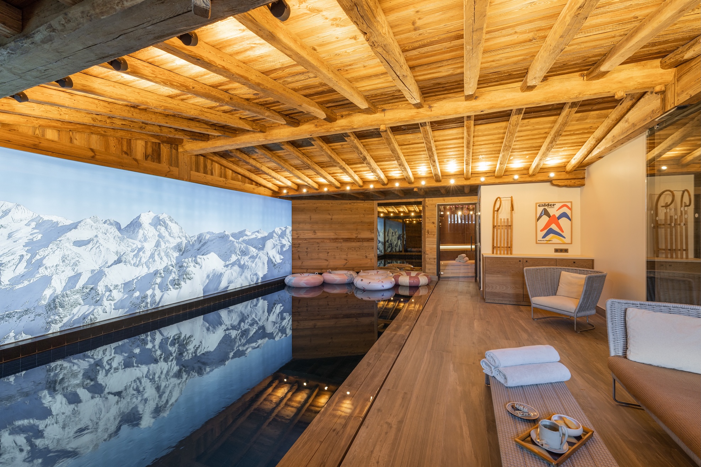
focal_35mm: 14
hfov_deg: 104.3
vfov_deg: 81.2
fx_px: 273
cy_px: 234
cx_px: 350
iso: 200
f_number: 5
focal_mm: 14
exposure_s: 1/6
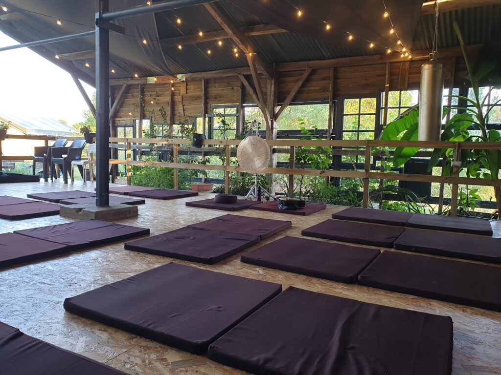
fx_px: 376
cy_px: 188
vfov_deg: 53.1
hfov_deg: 67.3
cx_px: 250
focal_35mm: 26
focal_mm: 4.3
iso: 100
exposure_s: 1/50
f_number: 2.4
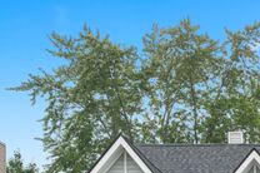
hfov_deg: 24.4
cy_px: 187
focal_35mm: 77
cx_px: 292
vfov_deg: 17.1
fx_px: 555
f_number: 8
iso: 400
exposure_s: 1/200
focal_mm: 32
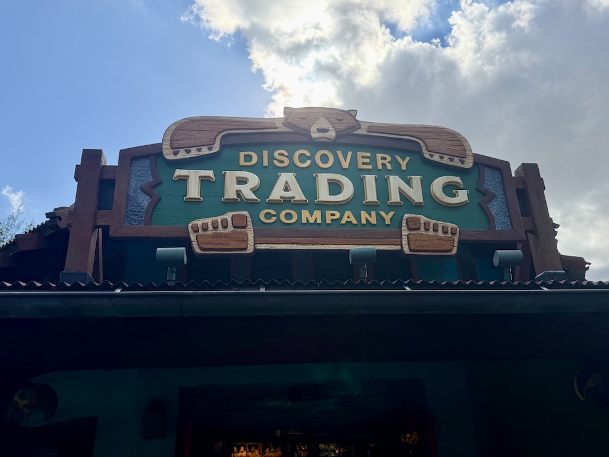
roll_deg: +0.4
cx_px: 304
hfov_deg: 71.6
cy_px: 228
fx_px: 422
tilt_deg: +25.0
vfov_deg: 56.8
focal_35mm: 24
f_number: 1.78
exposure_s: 1/3145
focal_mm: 6.76
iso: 80
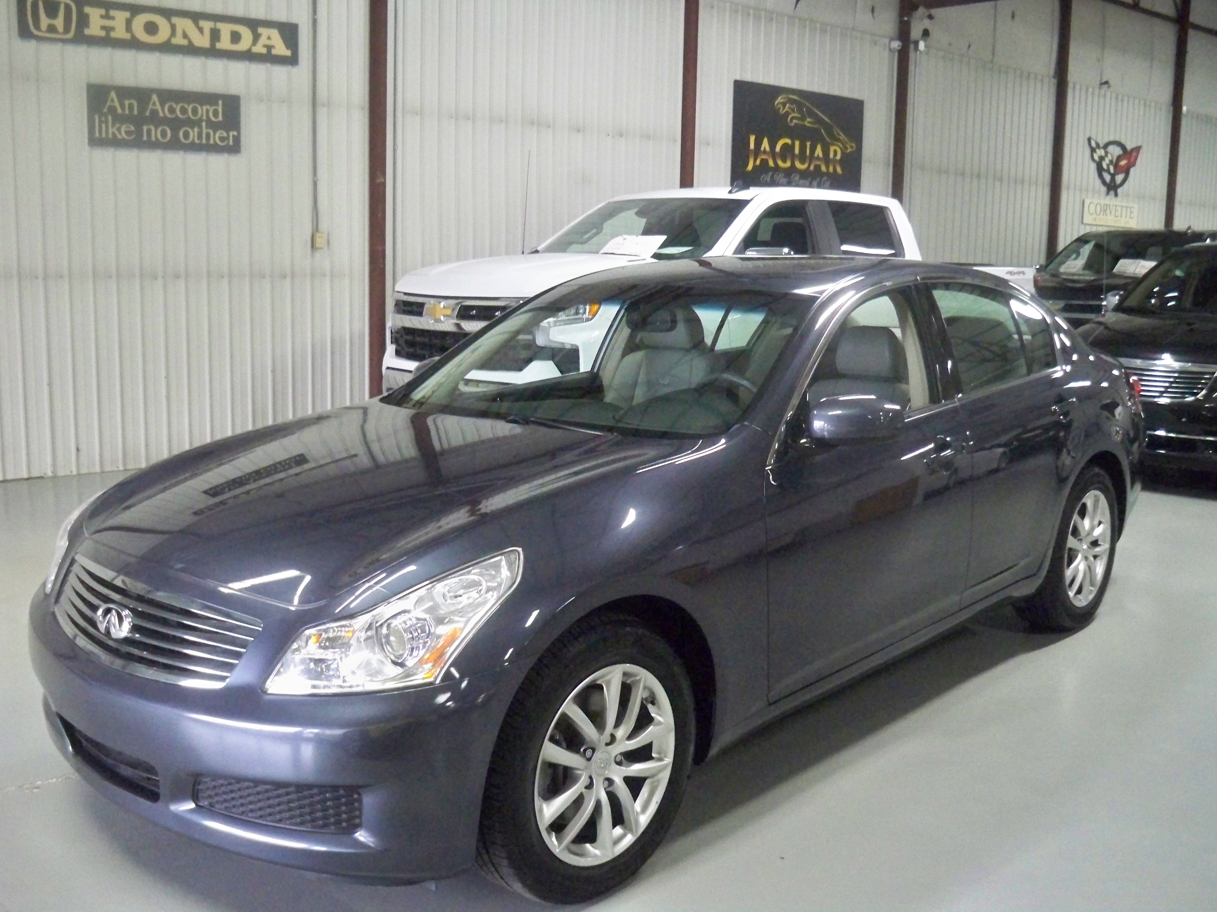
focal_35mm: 35
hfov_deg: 52.6
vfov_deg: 40.7
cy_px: 456
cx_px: 608
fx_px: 1231
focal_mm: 6.3
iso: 1000
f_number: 3.1
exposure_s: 1/60
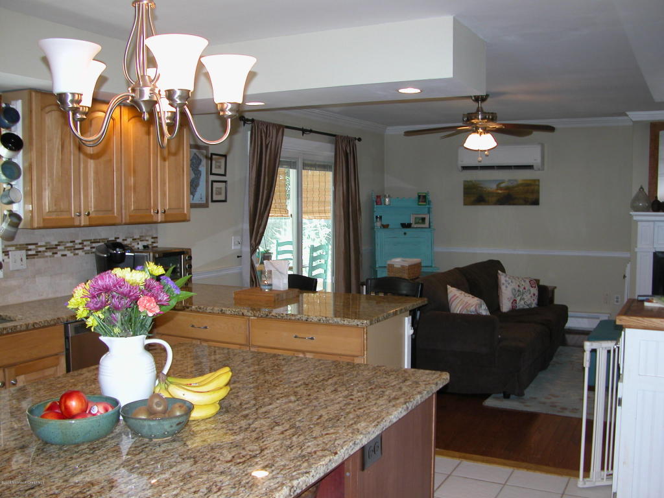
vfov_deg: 40.7
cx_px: 332
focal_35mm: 35
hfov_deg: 52.6
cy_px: 249
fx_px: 671
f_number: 2.8
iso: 100
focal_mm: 8.9
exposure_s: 1/30
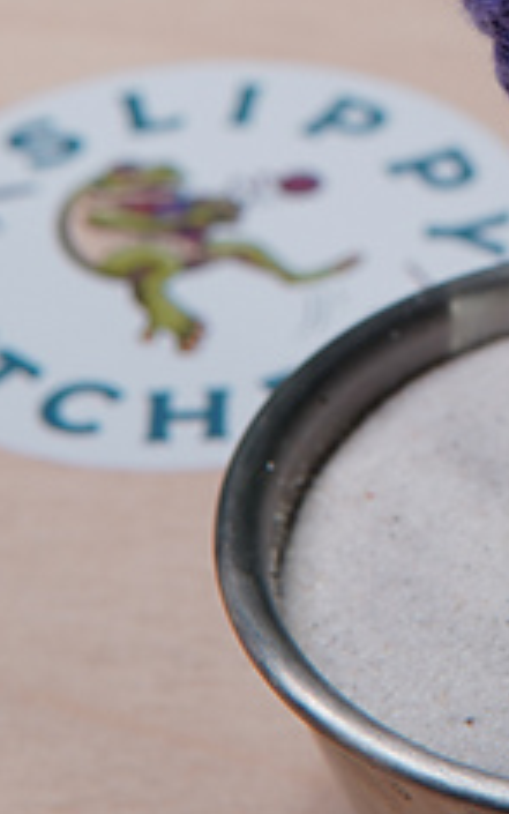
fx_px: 2773
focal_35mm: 125
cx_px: 680
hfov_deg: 10.3
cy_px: -94
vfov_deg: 16.2
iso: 100
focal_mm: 30
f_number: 7.1
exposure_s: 1/30
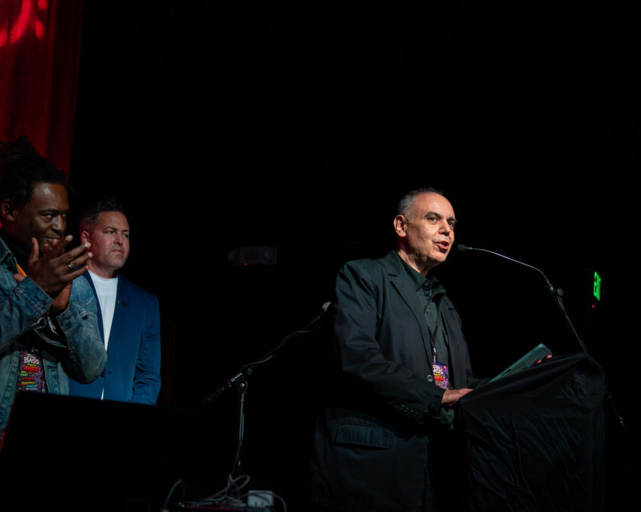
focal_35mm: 46
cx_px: 262
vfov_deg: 32.7
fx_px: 873
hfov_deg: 40.2
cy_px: 260
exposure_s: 1/250
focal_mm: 40
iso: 4000
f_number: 4
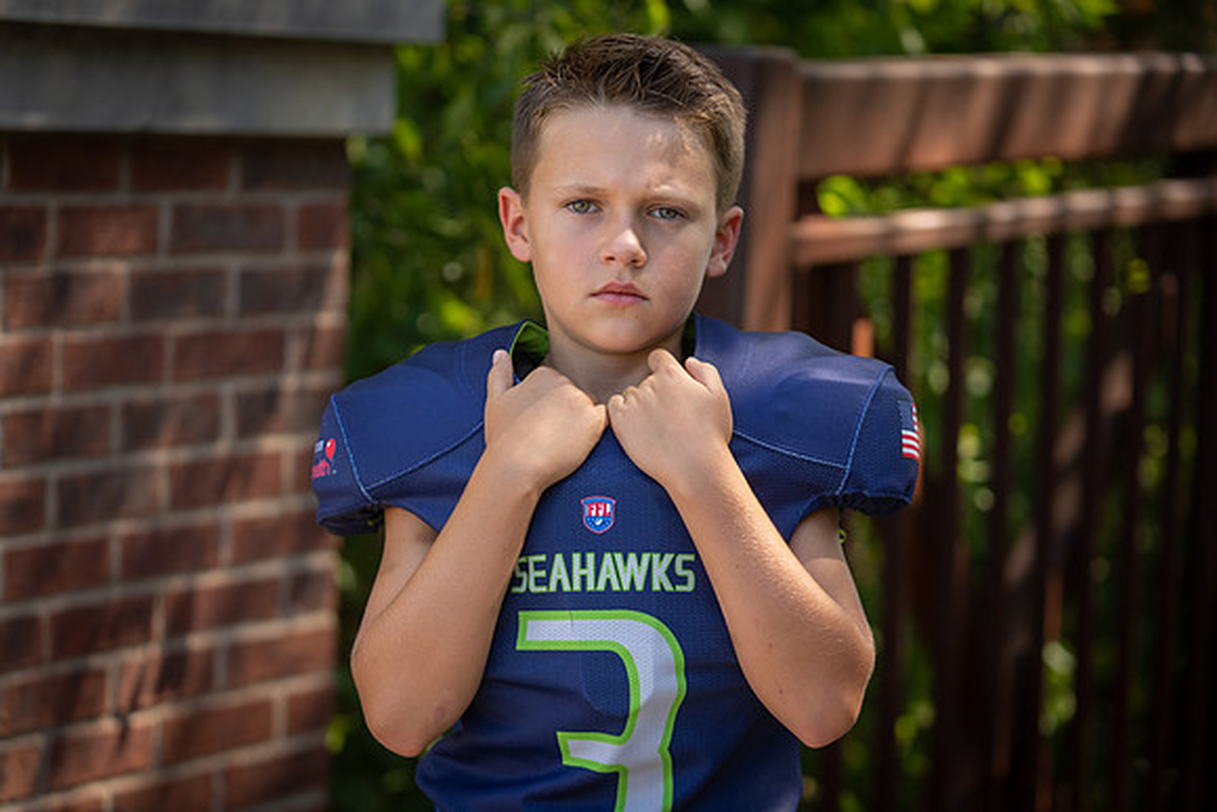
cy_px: 406
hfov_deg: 24.5
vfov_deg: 16.5
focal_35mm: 83
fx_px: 2806
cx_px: 608
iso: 100
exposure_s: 1/320
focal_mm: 83
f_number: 2.8
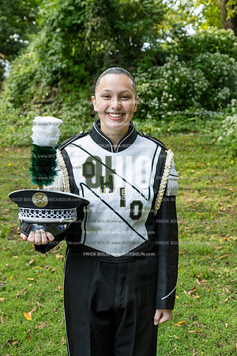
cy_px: 178
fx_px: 504
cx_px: 118
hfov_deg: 26.5
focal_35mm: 51
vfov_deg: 38.9
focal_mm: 51
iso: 1000
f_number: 5.6
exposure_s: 1/640
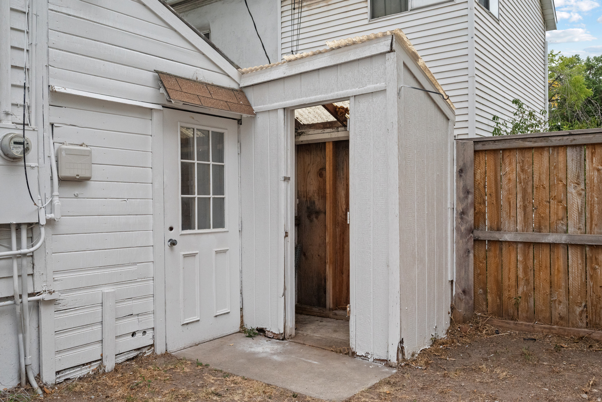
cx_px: 301
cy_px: 201
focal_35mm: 30
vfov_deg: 43.6
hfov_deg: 61.9
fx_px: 502
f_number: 8
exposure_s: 1/400
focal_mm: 30
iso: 1600
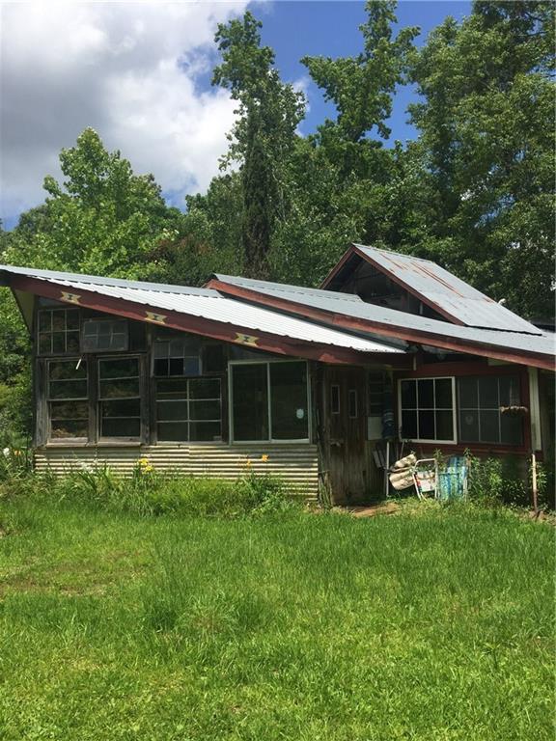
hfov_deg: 48.2
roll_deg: +0.9
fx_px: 621
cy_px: 370
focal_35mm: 29
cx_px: 278
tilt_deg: +3.8
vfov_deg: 61.7
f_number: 2.2
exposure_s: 1/1980
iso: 32
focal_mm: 4.15
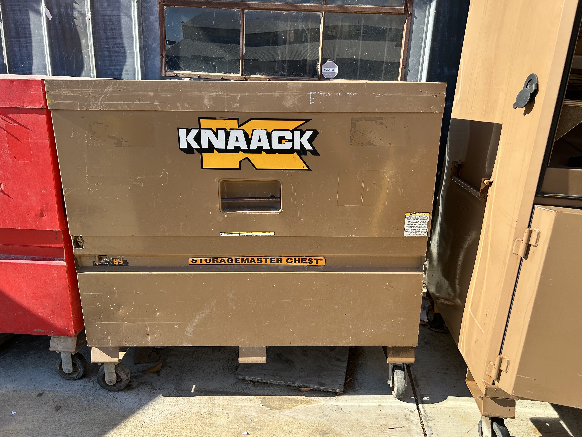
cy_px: 218
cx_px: 291
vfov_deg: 53.1
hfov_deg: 67.3
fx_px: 437
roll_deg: -1.9
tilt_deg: -16.7
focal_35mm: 26
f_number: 1.5
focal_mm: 5.7
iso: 50
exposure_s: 1/1431
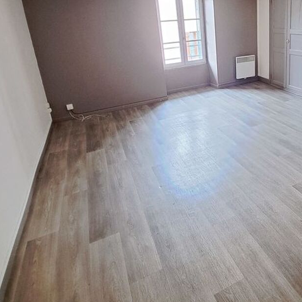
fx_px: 247
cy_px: 107
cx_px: 222
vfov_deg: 61.8
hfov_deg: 60.0
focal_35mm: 25
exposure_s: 1/33
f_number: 2.2
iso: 200
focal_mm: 1.74
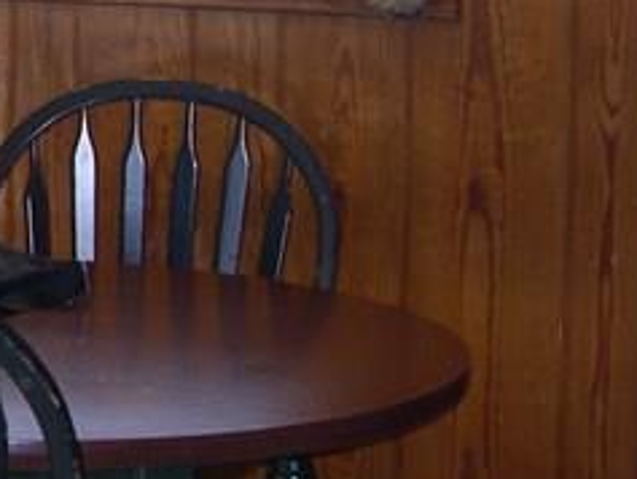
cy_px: 38
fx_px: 3019
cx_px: -400
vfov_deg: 9.0
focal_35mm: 164
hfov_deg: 11.4
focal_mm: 8
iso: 116
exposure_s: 1/30
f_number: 2.8
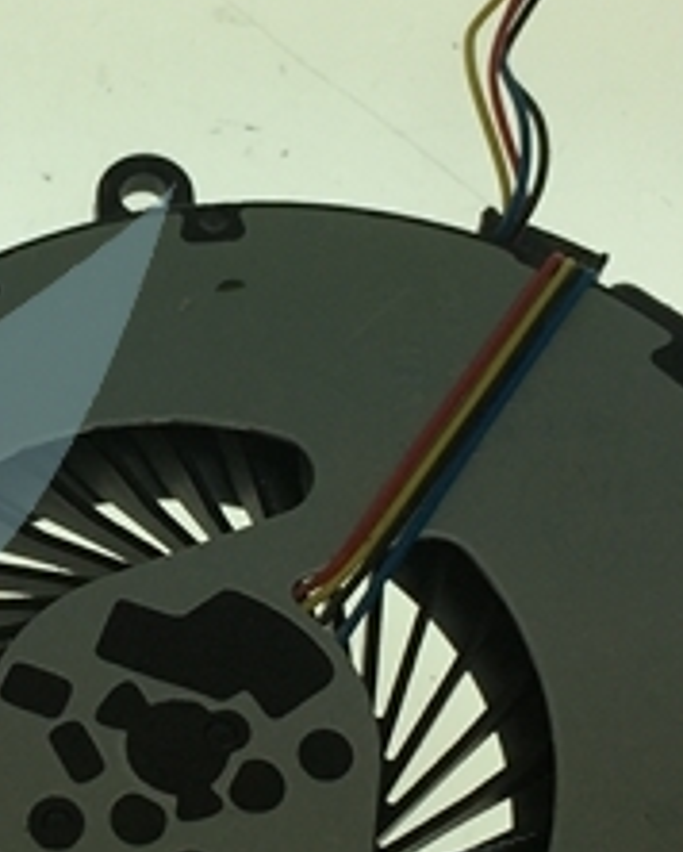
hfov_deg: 14.5
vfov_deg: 18.4
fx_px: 2624
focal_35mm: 104
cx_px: -88
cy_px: 568
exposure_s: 1/439
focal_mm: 4.15
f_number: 2.2
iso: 32
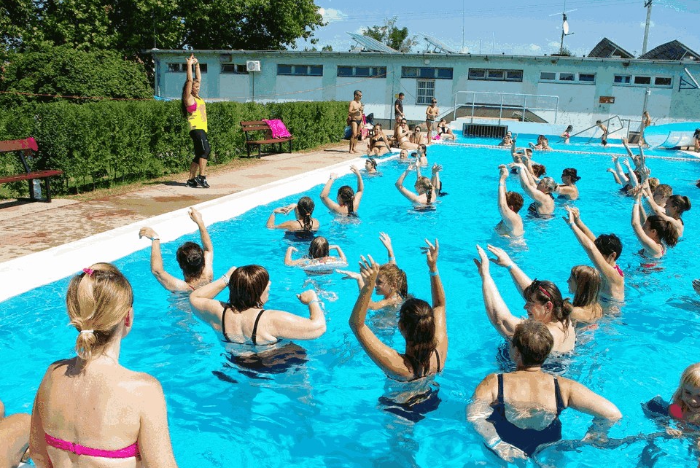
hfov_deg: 58.7
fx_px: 623
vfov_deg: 41.2
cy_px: 246
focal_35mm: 32
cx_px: 360
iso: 100
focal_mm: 20
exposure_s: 1/180
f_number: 9.5
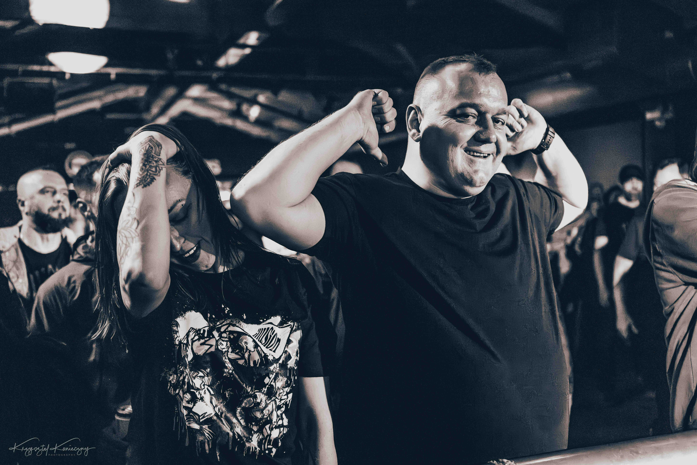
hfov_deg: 50.7
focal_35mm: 38
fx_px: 736
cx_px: 348
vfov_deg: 35.1
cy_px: 232
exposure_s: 1/400
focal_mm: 38
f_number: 2.8
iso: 25600
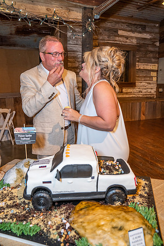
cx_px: 82
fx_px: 164
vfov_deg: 73.7
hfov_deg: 53.1
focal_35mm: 24
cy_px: 123
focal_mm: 24
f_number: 4.5
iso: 1600
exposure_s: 1/60
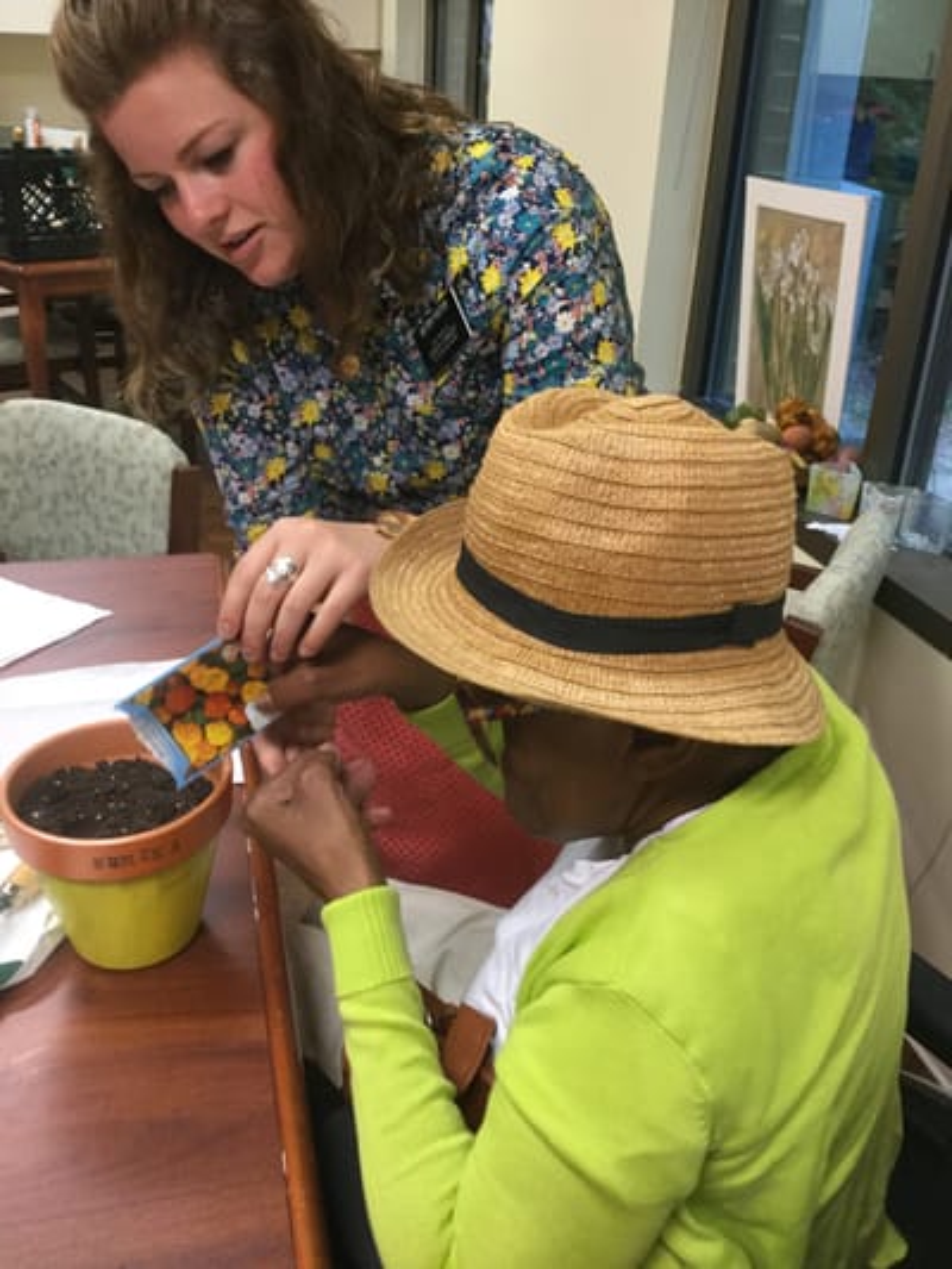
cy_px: 634
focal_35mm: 31
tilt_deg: -28.2
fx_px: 1136
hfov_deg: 45.5
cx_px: 476
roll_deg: -3.2
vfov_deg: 58.3
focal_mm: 3.3
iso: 125
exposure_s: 1/30
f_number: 2.4
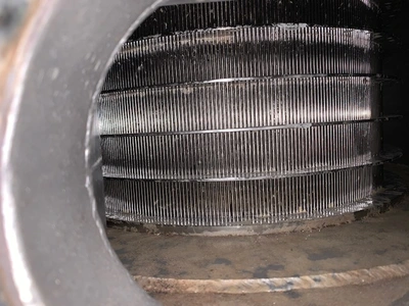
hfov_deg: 67.3
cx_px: 204
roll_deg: +3.1
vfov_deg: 53.1
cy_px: 153
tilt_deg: -4.4
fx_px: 307
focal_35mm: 26
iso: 25
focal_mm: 4.25
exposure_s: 1/48
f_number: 1.8
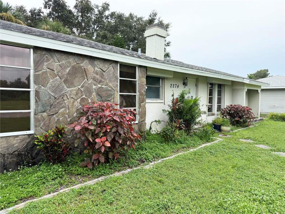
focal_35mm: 24
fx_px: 198
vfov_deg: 56.8
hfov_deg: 71.6
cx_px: 142
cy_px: 107
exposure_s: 1/2703
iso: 100
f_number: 1.78
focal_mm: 6.76
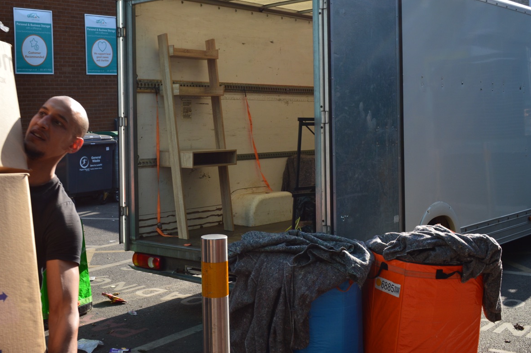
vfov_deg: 27.4
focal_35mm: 49
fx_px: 722
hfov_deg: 40.3
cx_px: 223
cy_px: 125
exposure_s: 1/160
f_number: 7.1
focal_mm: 24
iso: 100
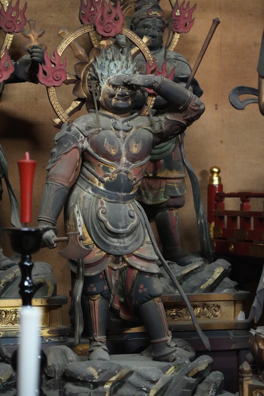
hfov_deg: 13.0
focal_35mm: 105
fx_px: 1156
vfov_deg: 19.5
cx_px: 132
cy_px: 198
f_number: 4
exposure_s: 1/80
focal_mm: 105
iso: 12800
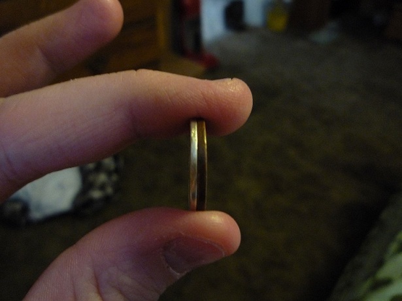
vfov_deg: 46.8
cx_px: 201
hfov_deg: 60.0
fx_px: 348
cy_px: 150
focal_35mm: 30
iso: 400
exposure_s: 1/8
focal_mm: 5.2
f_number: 3.3
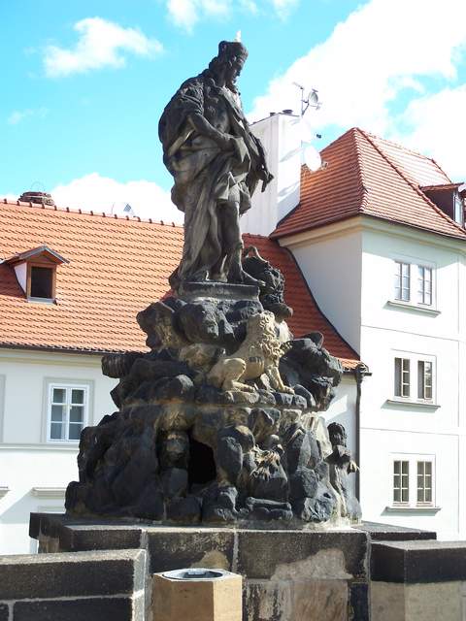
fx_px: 1256
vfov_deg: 27.8
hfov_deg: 21.0
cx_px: 233
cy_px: 310
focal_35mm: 70
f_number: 3.2
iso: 64
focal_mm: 14.7
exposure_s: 1/320
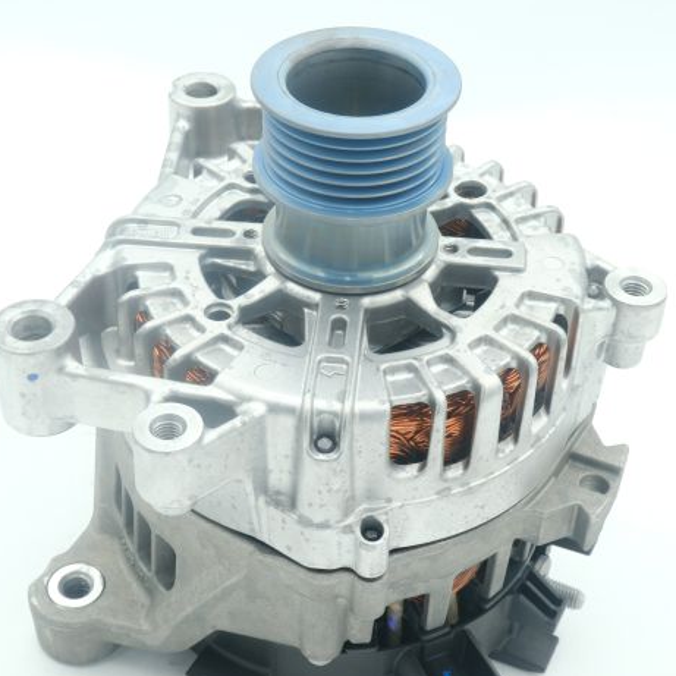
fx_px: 1304
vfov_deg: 29.0
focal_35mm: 59
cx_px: 312
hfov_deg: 29.1
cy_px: 383
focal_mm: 26.4
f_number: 11
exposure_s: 1/20
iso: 200
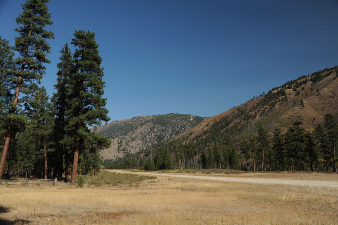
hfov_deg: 58.8
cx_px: 169
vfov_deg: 41.0
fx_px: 300
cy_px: 112
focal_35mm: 32
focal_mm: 32
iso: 250
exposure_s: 1/320
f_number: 8
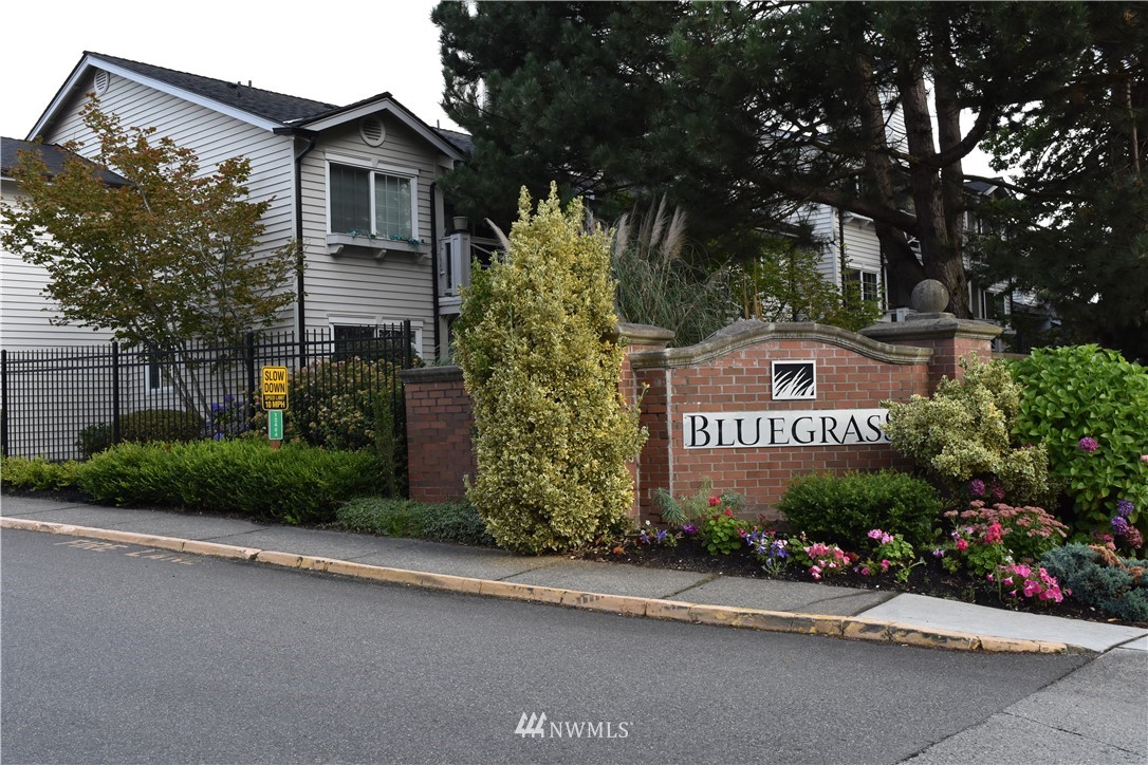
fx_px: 1148
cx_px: 574
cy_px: 382
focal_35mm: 36
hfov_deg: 53.1
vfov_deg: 36.9
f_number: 8
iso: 800
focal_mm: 24
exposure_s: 1/250
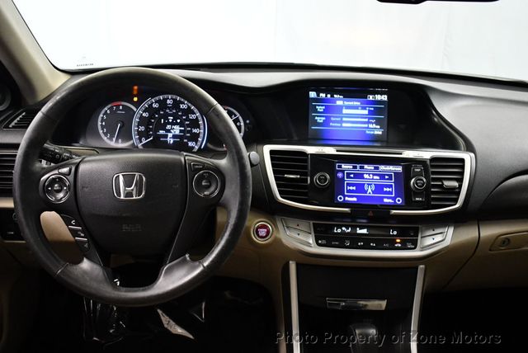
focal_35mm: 36
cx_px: 264
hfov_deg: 53.1
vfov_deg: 36.9
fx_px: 528
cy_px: 176
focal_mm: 18
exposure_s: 1/100
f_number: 3.5
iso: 3200
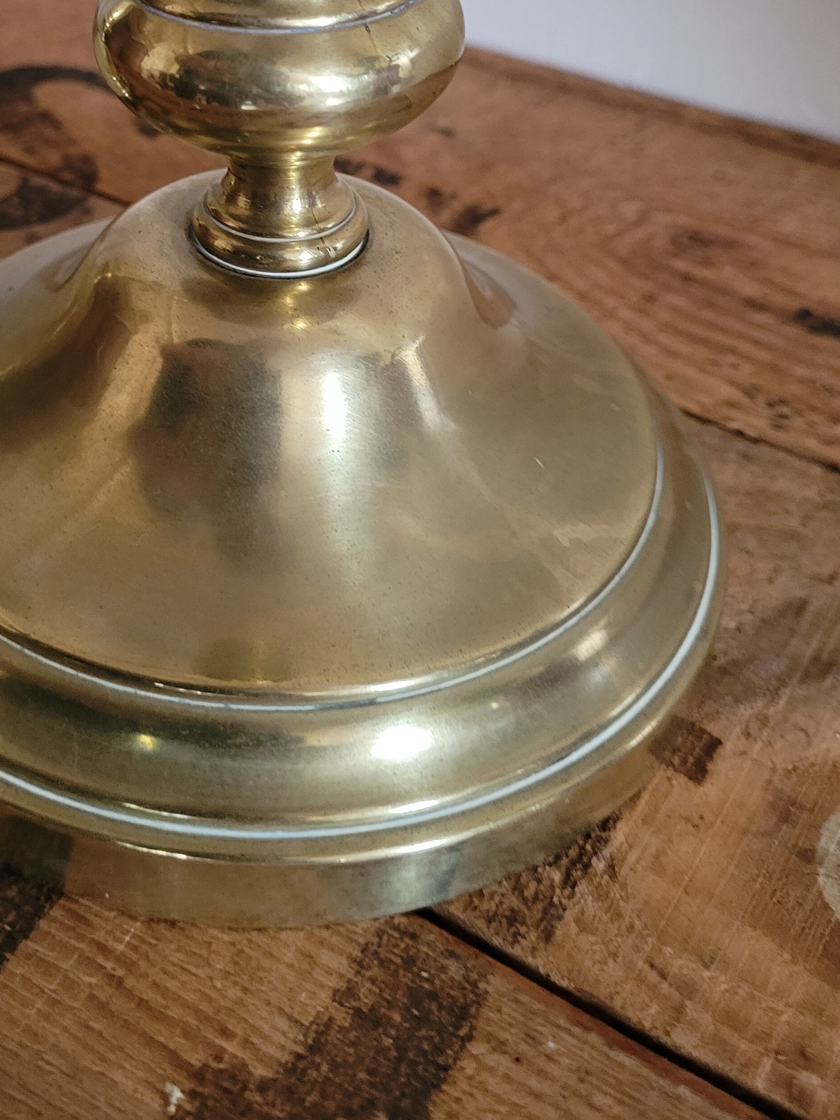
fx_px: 1359
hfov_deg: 34.1
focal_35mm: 42
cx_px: 293
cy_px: 234
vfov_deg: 42.9
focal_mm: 5.4
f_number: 1.8
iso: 500
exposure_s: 1/25
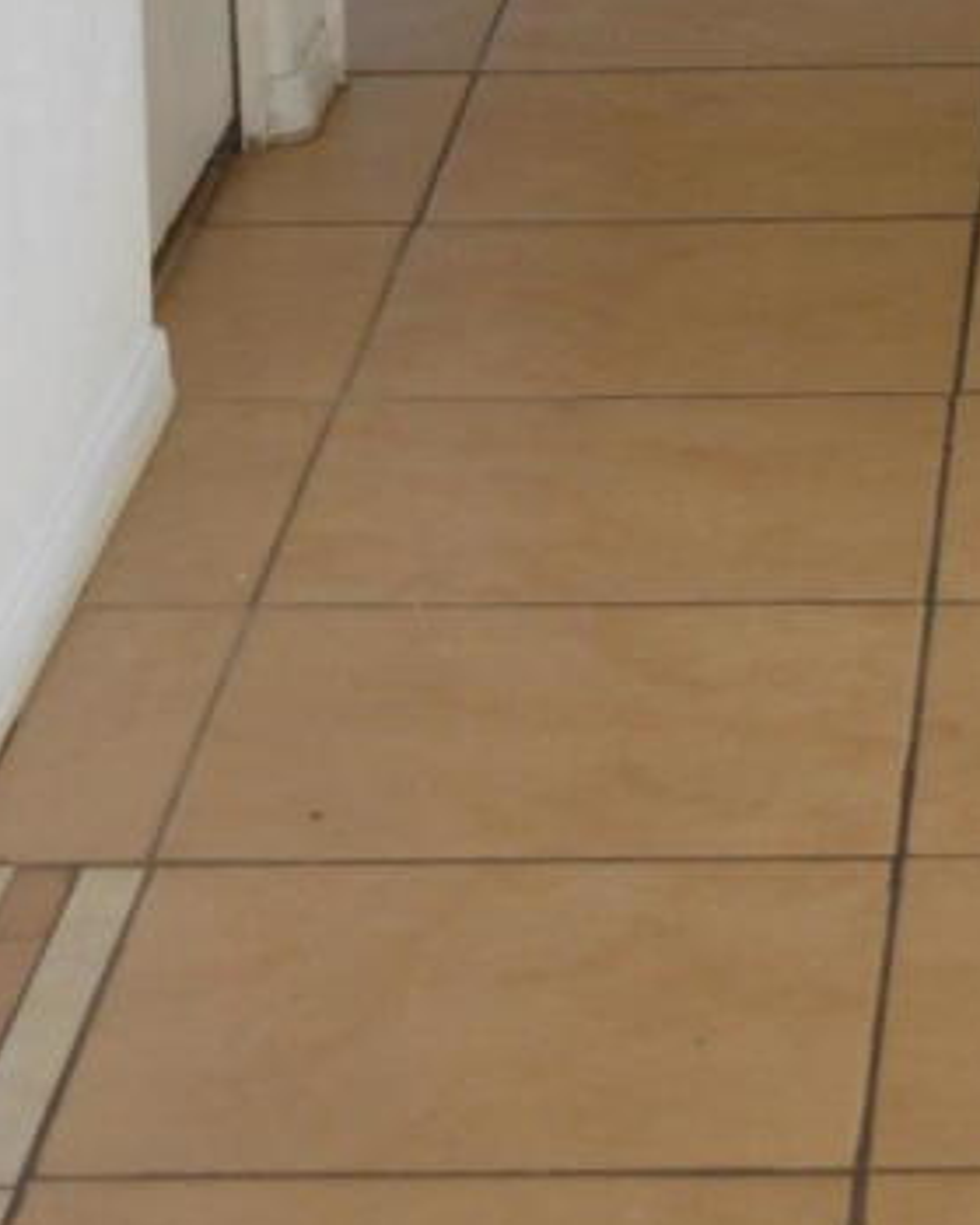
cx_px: 1230
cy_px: -798
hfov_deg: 8.6
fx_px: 6417
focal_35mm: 177
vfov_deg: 10.4
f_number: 4
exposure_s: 1/30
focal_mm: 22
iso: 400
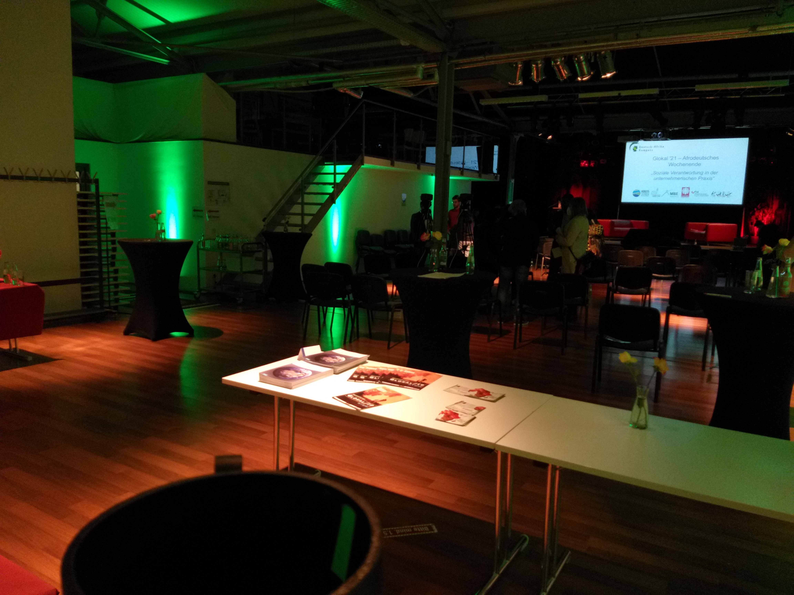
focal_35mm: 26
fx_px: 596
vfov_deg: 53.1
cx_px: 397
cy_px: 298
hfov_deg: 67.3
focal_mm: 3.93
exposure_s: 1/33
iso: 160
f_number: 1.7
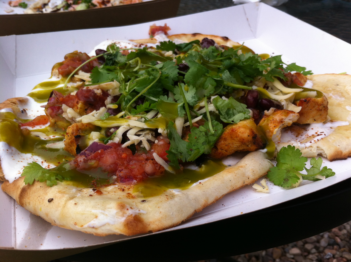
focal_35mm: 35
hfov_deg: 52.7
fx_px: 354
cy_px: 131
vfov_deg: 40.6
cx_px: 176
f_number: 2.8
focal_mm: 3.85
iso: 80
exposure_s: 1/616
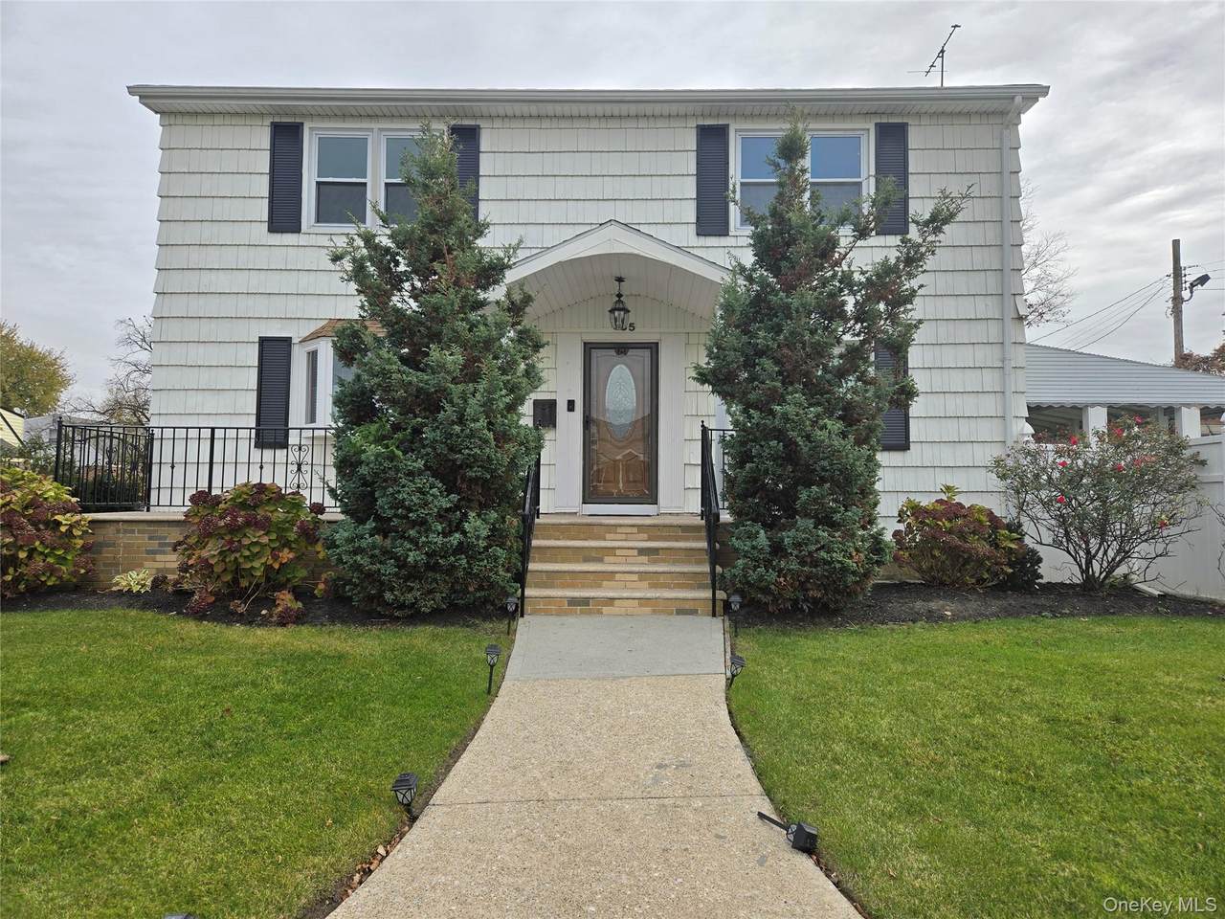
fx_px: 814
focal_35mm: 23
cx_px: 612
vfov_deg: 58.9
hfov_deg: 73.9
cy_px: 460
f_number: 1.8
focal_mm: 5.4
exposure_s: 1/1372
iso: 25
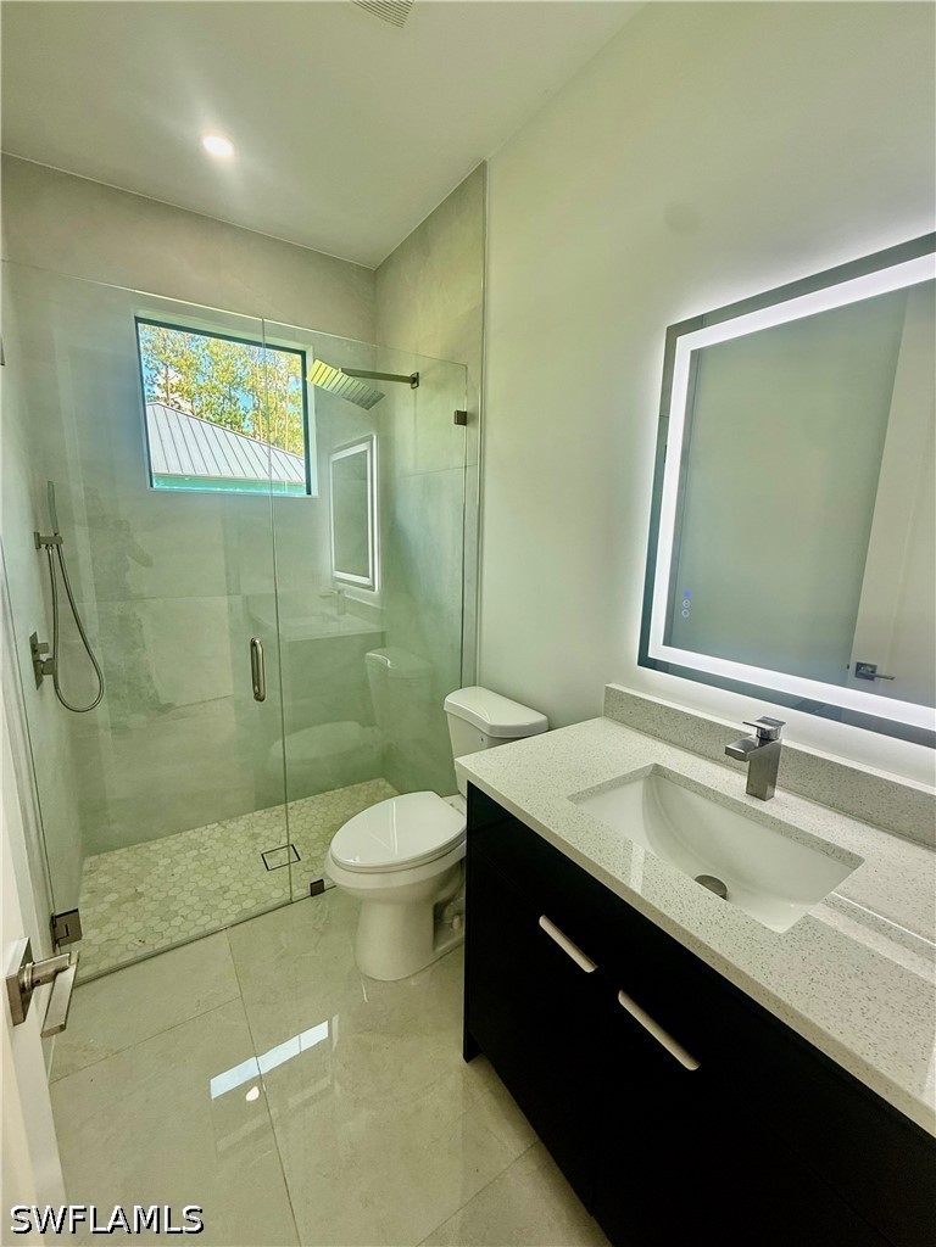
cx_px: 468
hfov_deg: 85.7
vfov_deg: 102.1
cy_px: 624
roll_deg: -1.5
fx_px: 505
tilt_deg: -8.9
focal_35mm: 14
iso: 64
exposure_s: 1/102
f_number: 2.2
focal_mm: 2.22
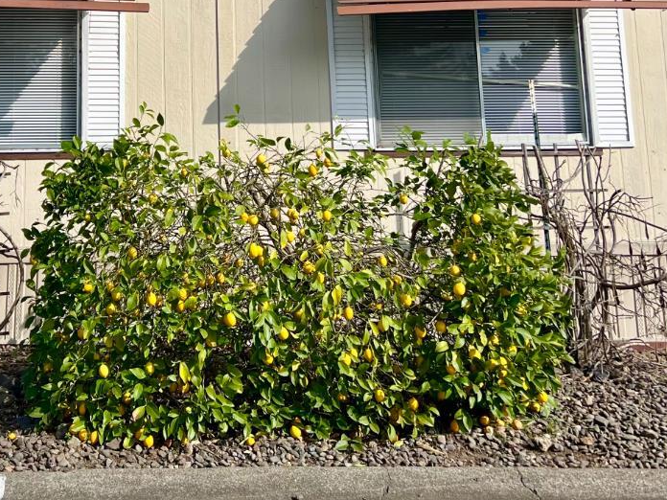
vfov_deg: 25.0
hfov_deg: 33.7
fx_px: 1079
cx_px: 168
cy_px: 12
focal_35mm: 56
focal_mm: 5.7
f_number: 1.5
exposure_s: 1/4630
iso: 50
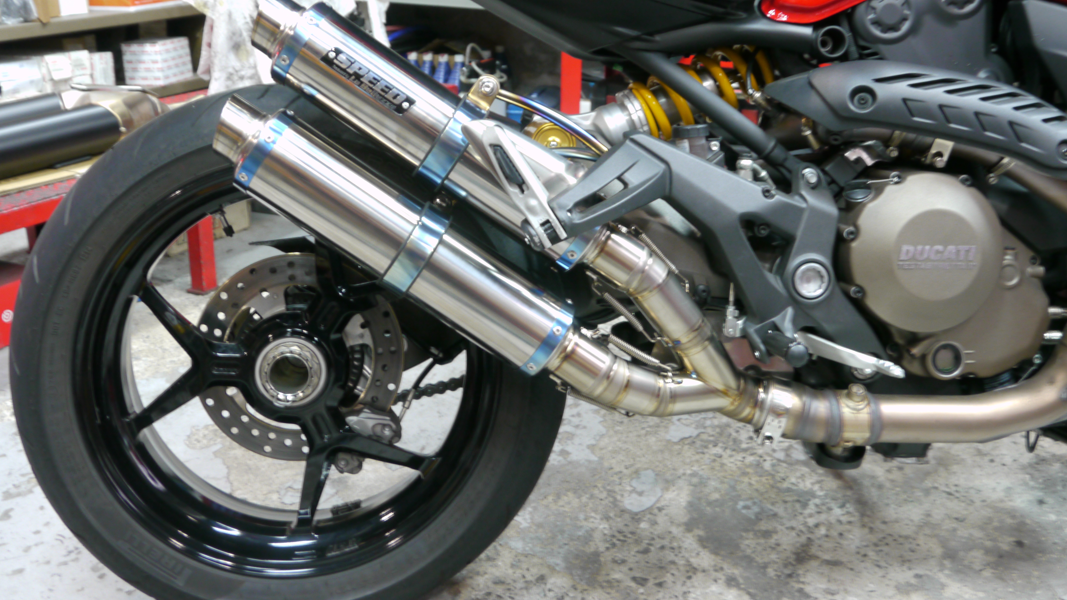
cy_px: 195
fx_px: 1075
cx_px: 526
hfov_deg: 52.8
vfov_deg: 30.9
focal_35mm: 38
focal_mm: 17
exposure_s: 1/4
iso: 400
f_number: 4.2
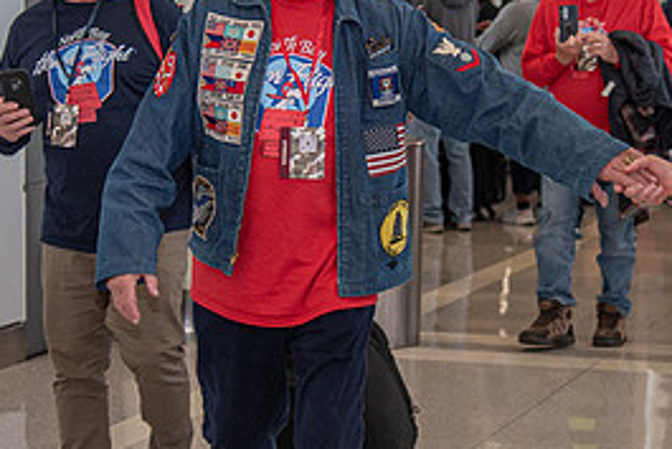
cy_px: 165
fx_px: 2540
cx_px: 296
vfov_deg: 10.1
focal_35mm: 136
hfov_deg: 15.1
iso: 640
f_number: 4
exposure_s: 1/160
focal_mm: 48
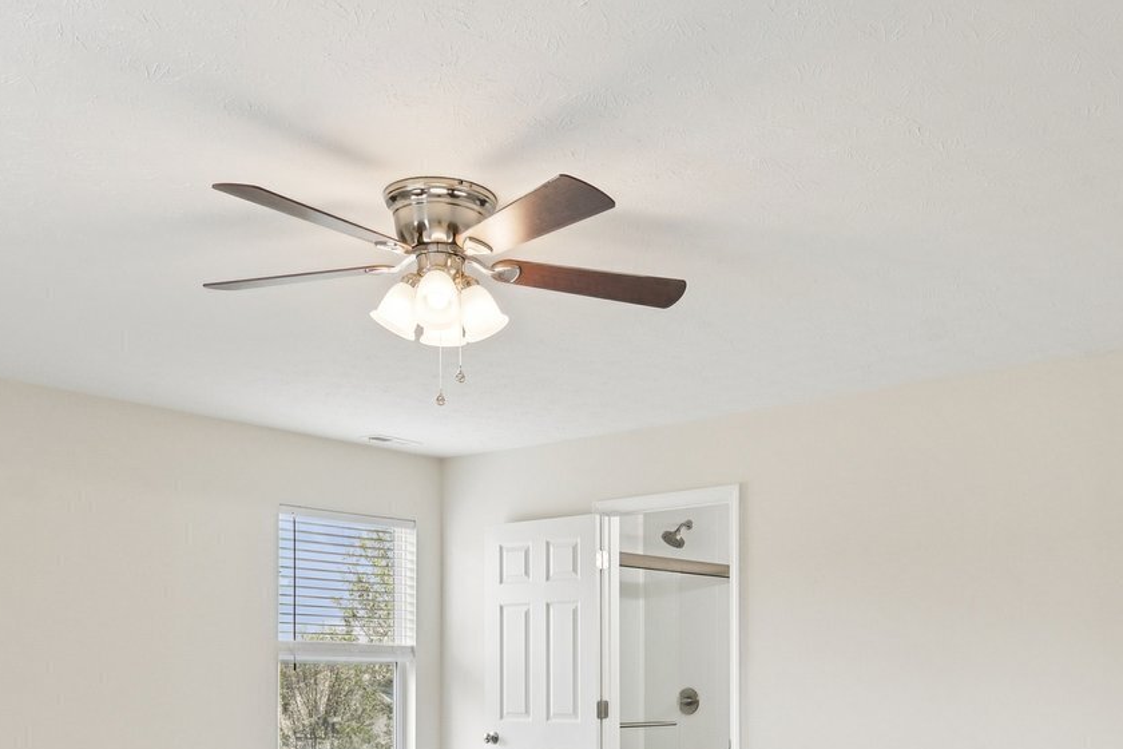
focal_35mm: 39
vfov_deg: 32.5
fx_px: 1216
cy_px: 676
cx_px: 664
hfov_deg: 49.3
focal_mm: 16
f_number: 8
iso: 110
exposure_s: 1/15
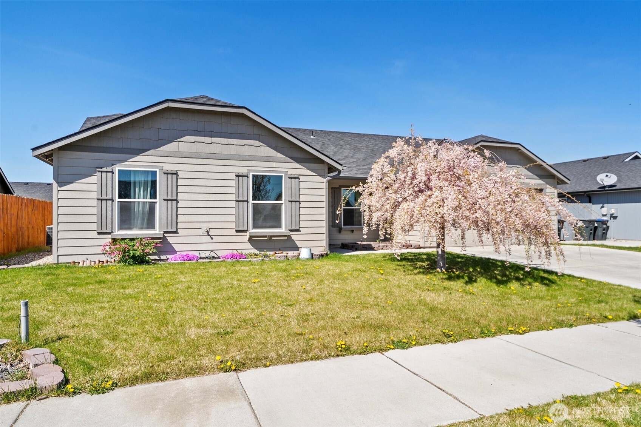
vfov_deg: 53.1
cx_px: 320
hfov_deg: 73.7
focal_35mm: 24
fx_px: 427
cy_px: 214
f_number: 8
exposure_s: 1/320
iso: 100
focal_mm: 24
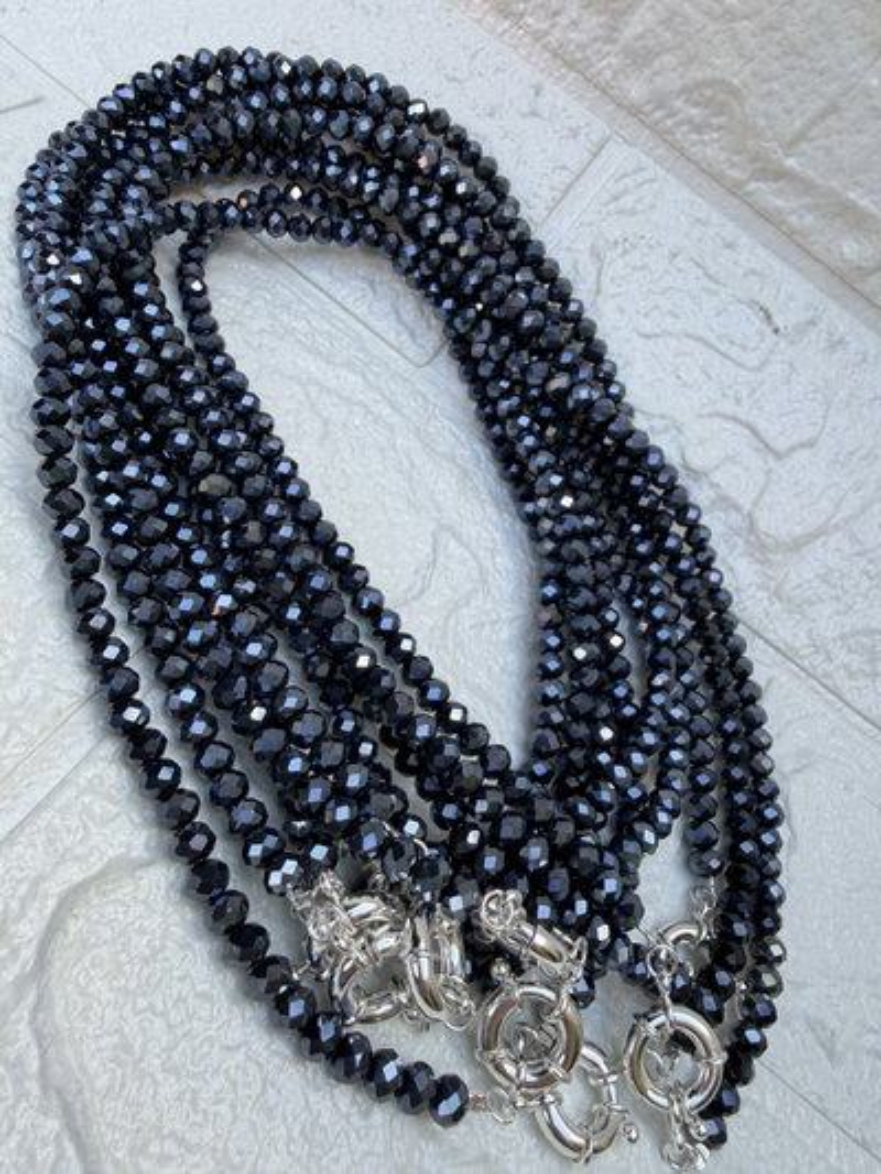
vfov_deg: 71.6
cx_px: 440
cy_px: 587
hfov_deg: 56.8
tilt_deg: -48.4
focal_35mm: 24
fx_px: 814
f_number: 2.2
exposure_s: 1/121
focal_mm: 2.22
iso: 40
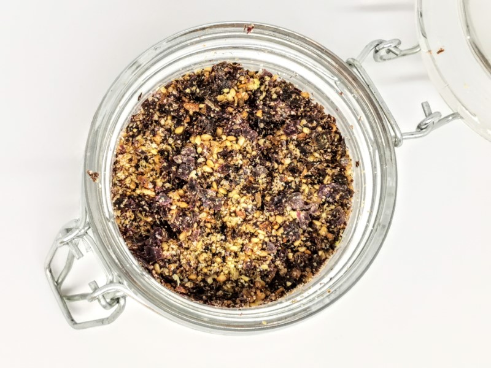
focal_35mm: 93
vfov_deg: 15.9
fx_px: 1319
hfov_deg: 21.1
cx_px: 246
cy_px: 184
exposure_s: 1/50
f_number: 1.6
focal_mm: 5.56
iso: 100
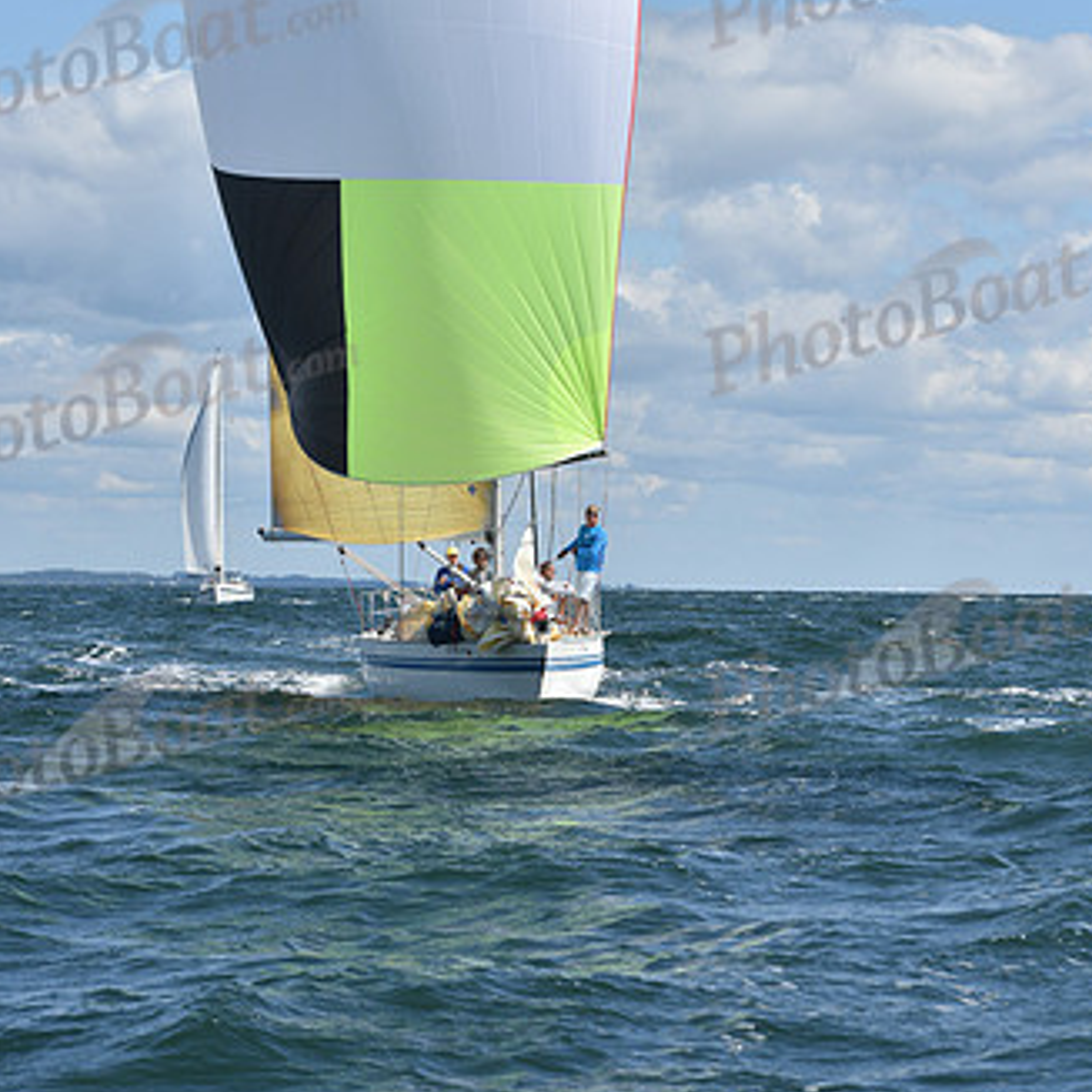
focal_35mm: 151
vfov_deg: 11.5
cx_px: 533
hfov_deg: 11.6
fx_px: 5389
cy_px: 184
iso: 250
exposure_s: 1/1250
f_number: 8
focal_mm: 100
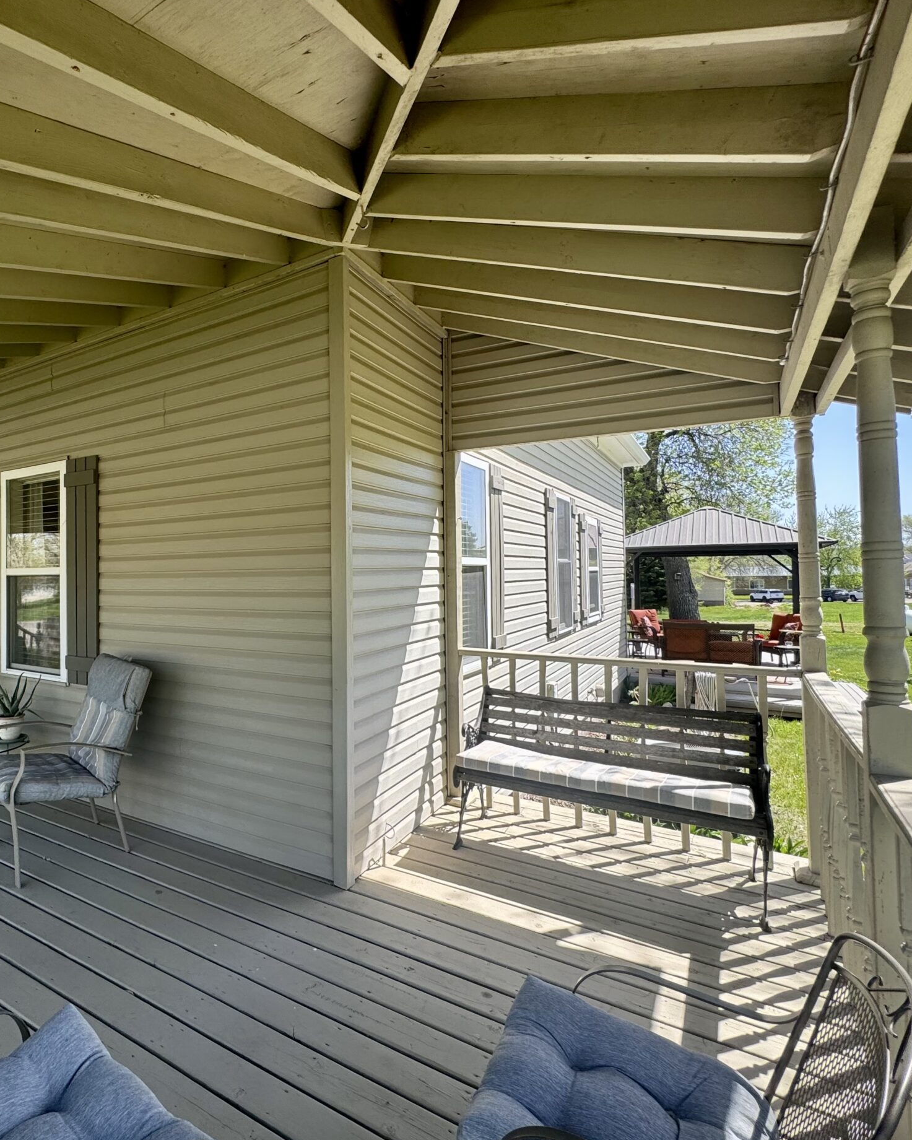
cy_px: 559
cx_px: 253
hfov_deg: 67.3
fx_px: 641
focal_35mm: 19
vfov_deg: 83.3
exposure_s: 1/370
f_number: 2.2
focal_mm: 2.22
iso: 40
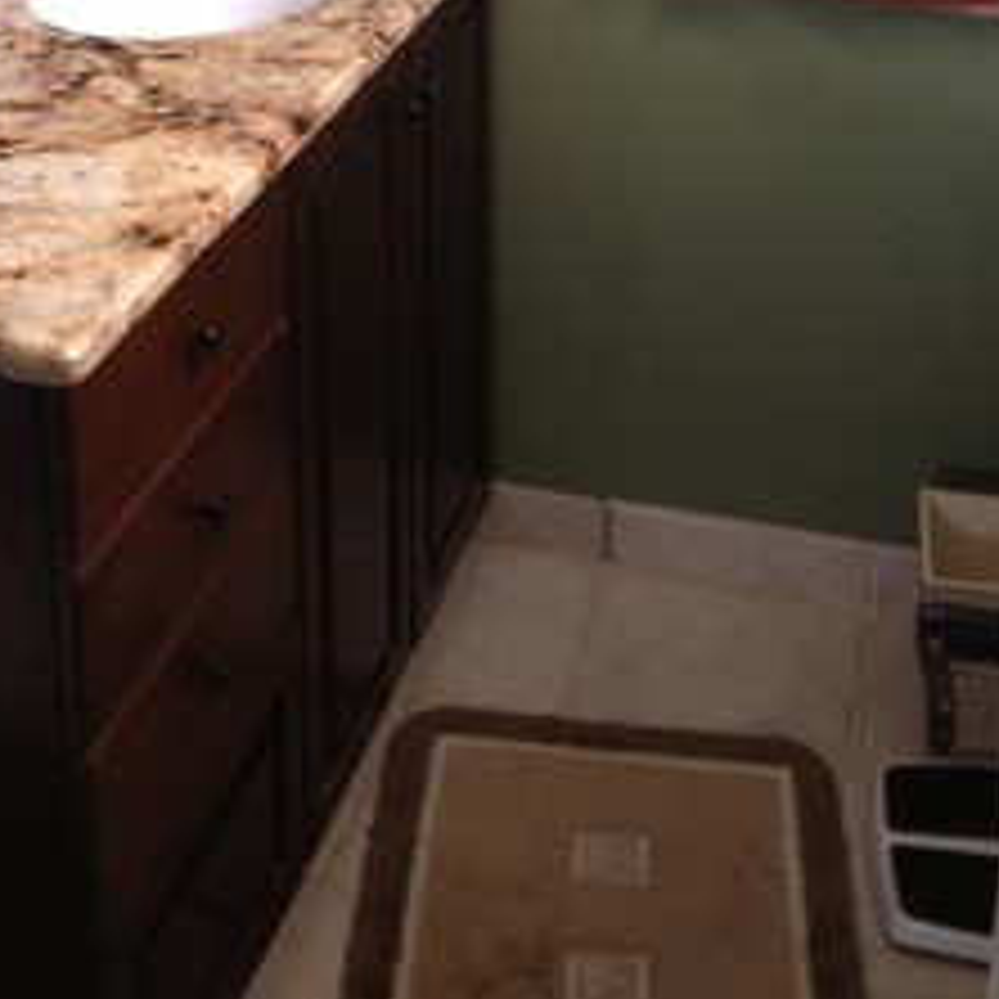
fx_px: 2188
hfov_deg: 25.4
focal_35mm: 67
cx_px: 248
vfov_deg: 24.5
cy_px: -9
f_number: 2.4
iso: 160
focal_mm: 4.28
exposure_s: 1/20
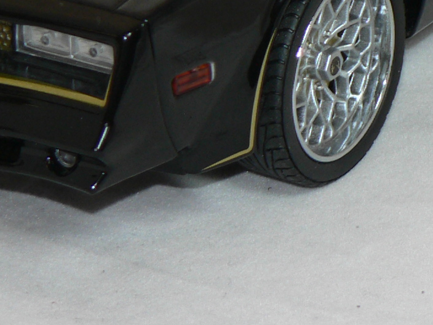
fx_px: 4140
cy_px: -175
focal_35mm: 331
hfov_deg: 6.0
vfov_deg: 4.5
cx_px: 373
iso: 80
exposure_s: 1/60
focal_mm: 15.2
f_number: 3.2
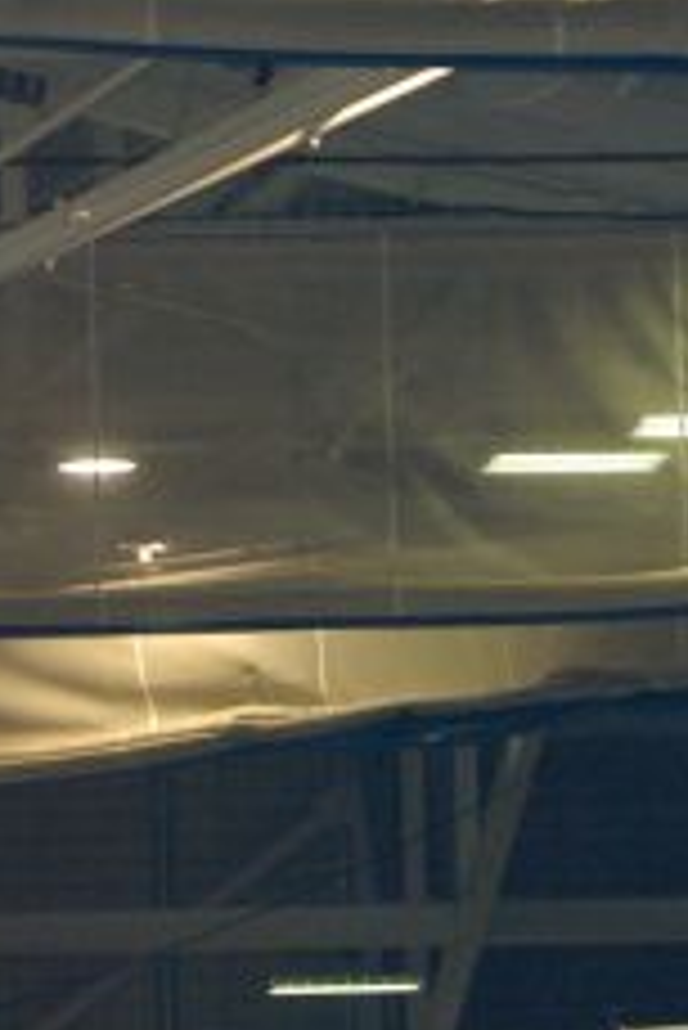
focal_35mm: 419
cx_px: 1043
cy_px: 355
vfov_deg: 4.9
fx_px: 11992
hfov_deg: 3.3
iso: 800
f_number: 5.6
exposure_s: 1/100
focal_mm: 80
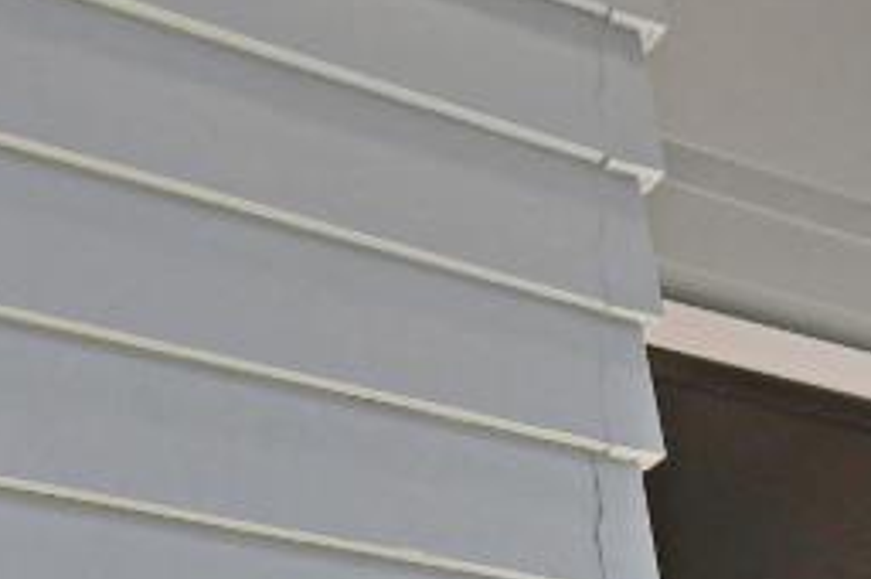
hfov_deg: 18.0
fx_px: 2126
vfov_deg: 13.2
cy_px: 1192
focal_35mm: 88
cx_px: 1599
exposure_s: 1/160
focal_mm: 10
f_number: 6.3
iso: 100
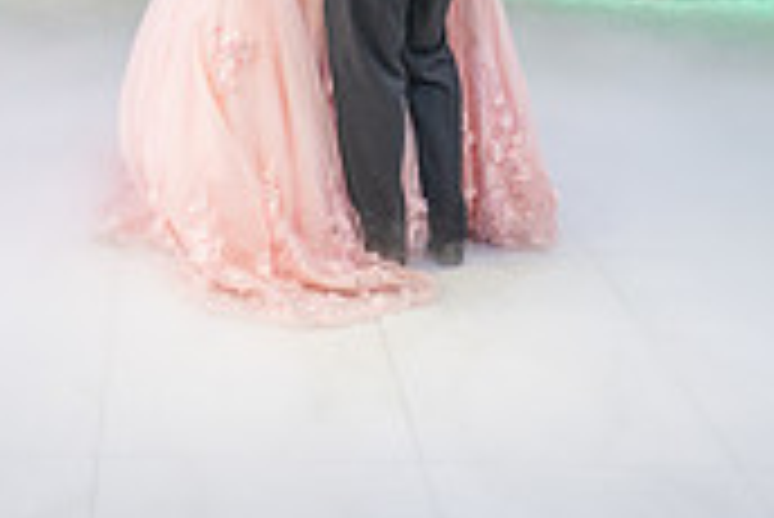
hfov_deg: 24.9
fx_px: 1743
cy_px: -182
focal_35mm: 81
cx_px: 252
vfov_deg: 15.9
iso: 640
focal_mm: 24
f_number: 5
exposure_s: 1/160
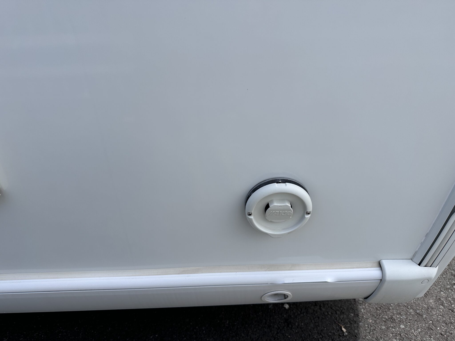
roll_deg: +1.4
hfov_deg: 71.6
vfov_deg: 56.8
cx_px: 228
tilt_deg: -34.6
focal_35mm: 24
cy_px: 170
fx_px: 315
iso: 80
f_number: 1.78
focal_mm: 6.86
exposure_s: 1/3717
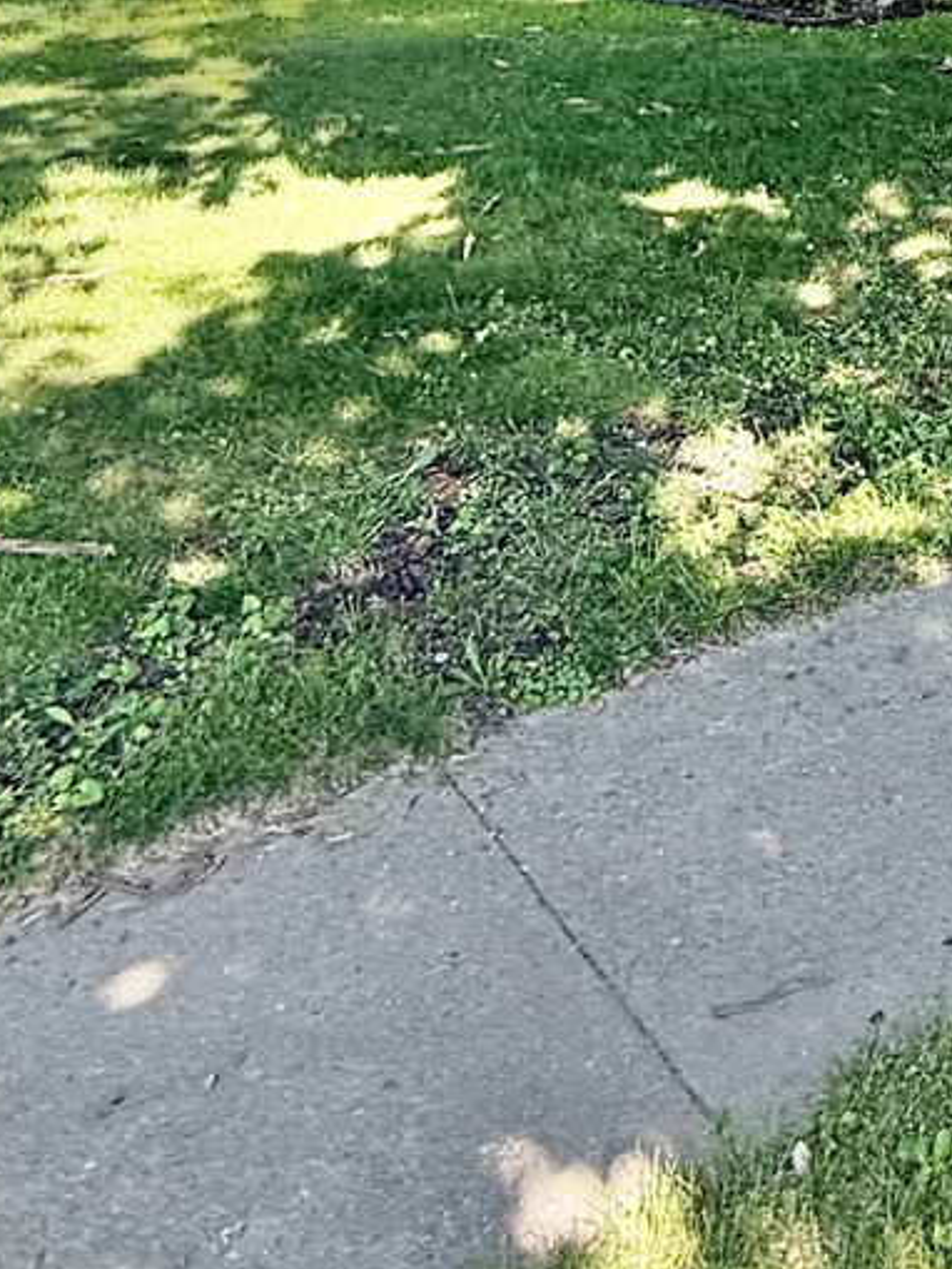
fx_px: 1613
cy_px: -342
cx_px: 1181
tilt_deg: +8.3
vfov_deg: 33.0
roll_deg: +0.8
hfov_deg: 28.1
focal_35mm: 44
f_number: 2.2
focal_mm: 2.22
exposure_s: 1/220
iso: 64
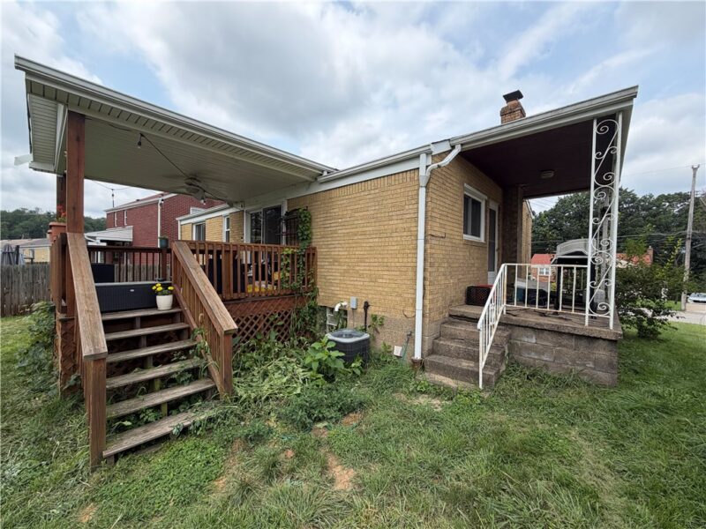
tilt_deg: -0.7
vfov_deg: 85.7
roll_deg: -0.7
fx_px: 286
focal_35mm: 14
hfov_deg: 102.1
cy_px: 264
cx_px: 353
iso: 32
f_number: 2.2
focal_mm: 2.22
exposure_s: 1/770
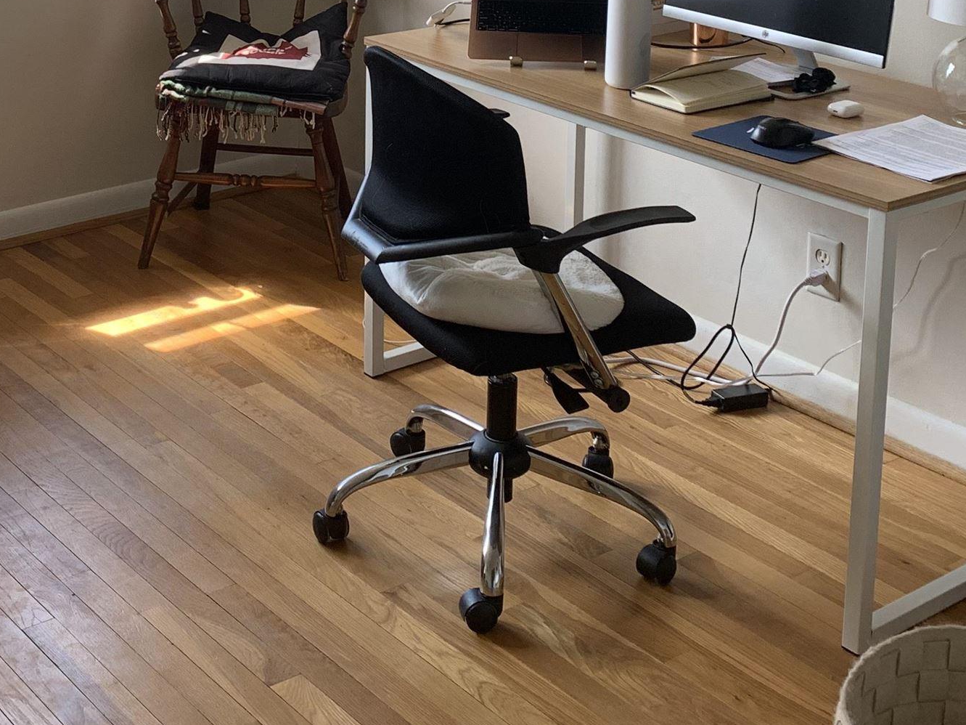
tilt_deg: -10.3
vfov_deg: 23.1
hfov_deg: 31.6
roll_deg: -0.2
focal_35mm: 60
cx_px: 237
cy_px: -57
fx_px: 1674
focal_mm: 4.25
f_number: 1.8
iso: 40
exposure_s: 1/121
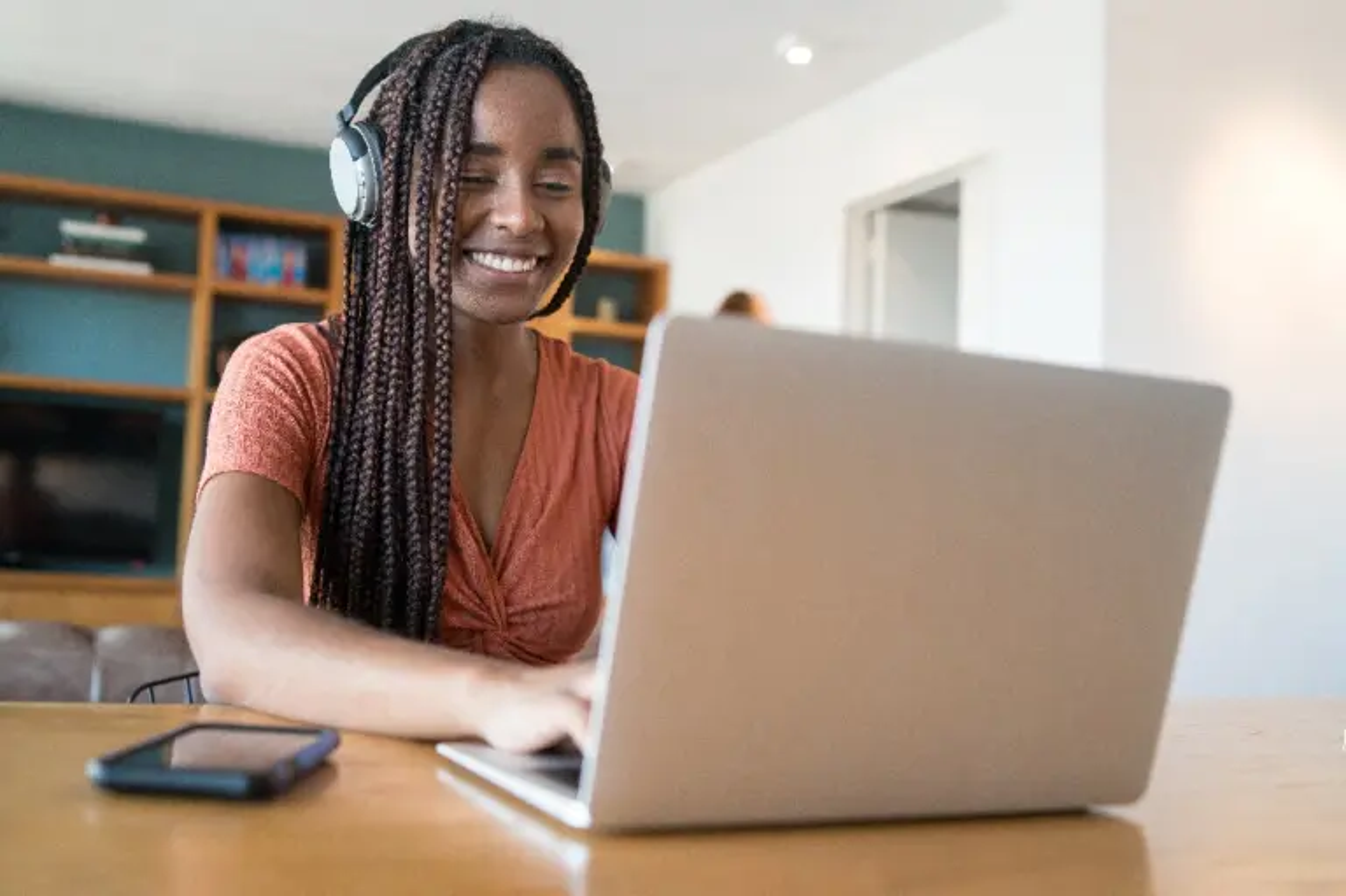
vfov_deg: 37.8
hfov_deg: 54.5
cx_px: 673
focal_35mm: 35
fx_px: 1308
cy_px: 448
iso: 400
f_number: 2.8
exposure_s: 1/125
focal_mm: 35
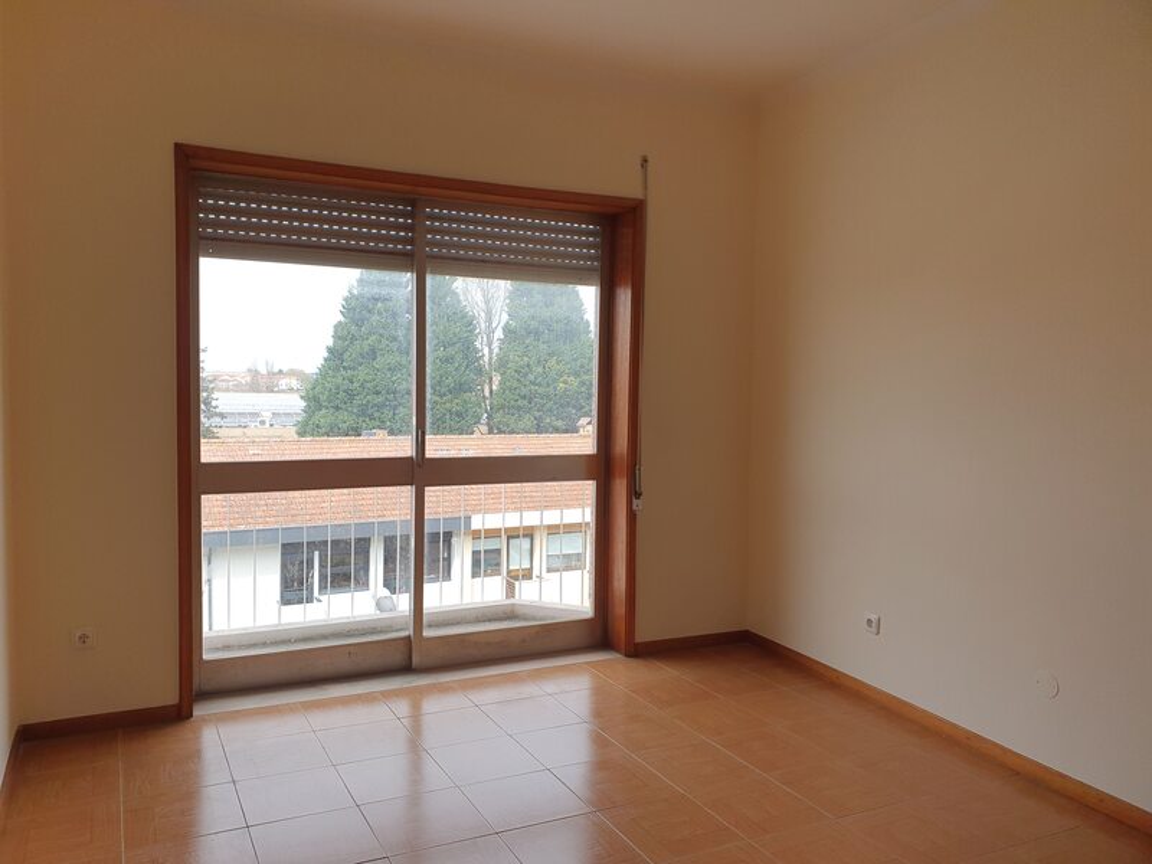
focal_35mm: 26
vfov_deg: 53.1
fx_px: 865
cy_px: 432
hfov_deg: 67.3
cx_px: 576
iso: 50
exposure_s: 1/407
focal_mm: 4.32
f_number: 2.4
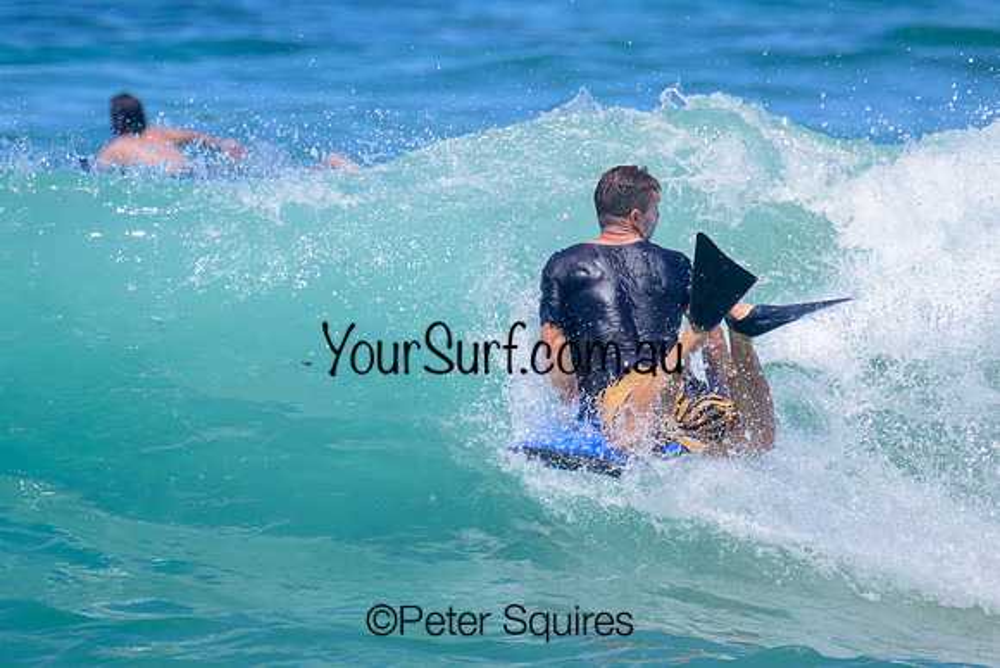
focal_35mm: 1088
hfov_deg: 1.9
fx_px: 30229
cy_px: 259
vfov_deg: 1.3
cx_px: 481
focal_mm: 800
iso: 800
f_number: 11
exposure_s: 1/2000
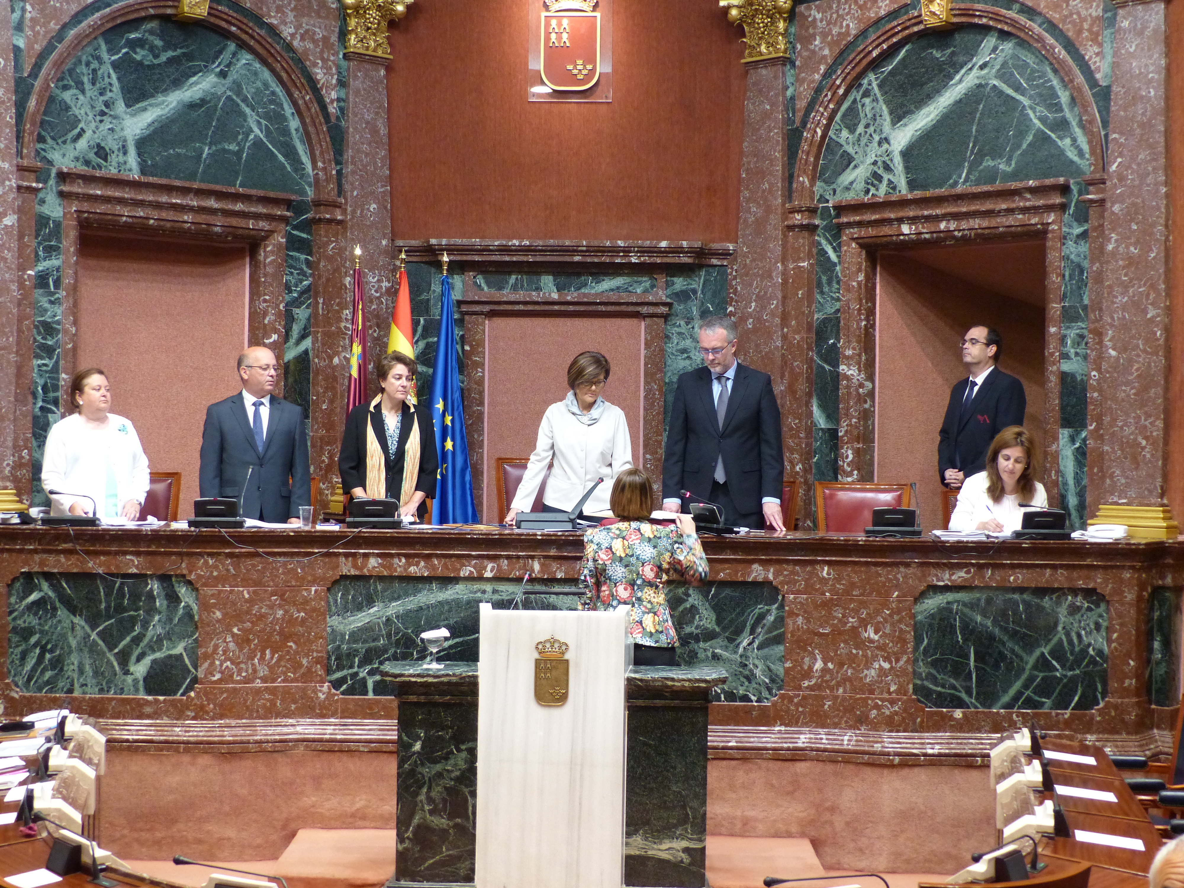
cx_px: 592
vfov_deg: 28.0
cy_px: 444
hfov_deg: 36.8
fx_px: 1779
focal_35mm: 52
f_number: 2.8
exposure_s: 1/15
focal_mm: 9.4
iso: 400
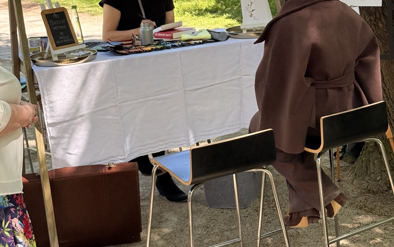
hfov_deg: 30.2
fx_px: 730
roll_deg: +4.8
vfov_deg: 18.8
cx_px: 197
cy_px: 29
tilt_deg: -7.7
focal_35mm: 68
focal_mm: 6.76
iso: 80
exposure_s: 1/754
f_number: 1.78
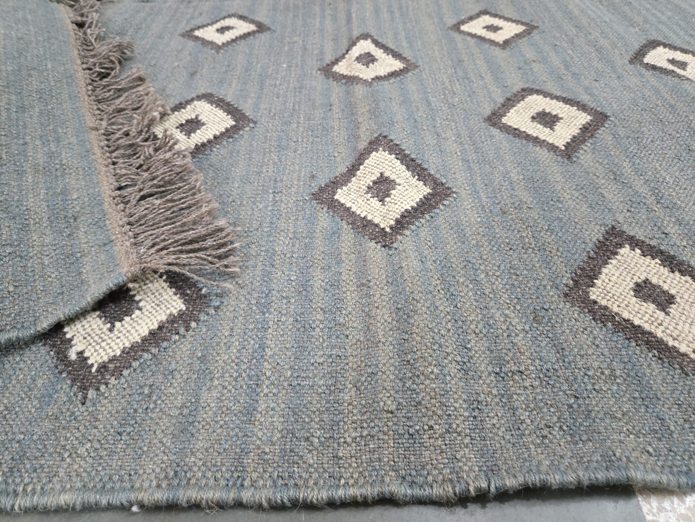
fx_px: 462
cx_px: 348
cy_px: 261
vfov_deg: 58.9
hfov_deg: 73.9
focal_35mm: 23
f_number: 1.8
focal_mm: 5.4
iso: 1000
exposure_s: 1/100
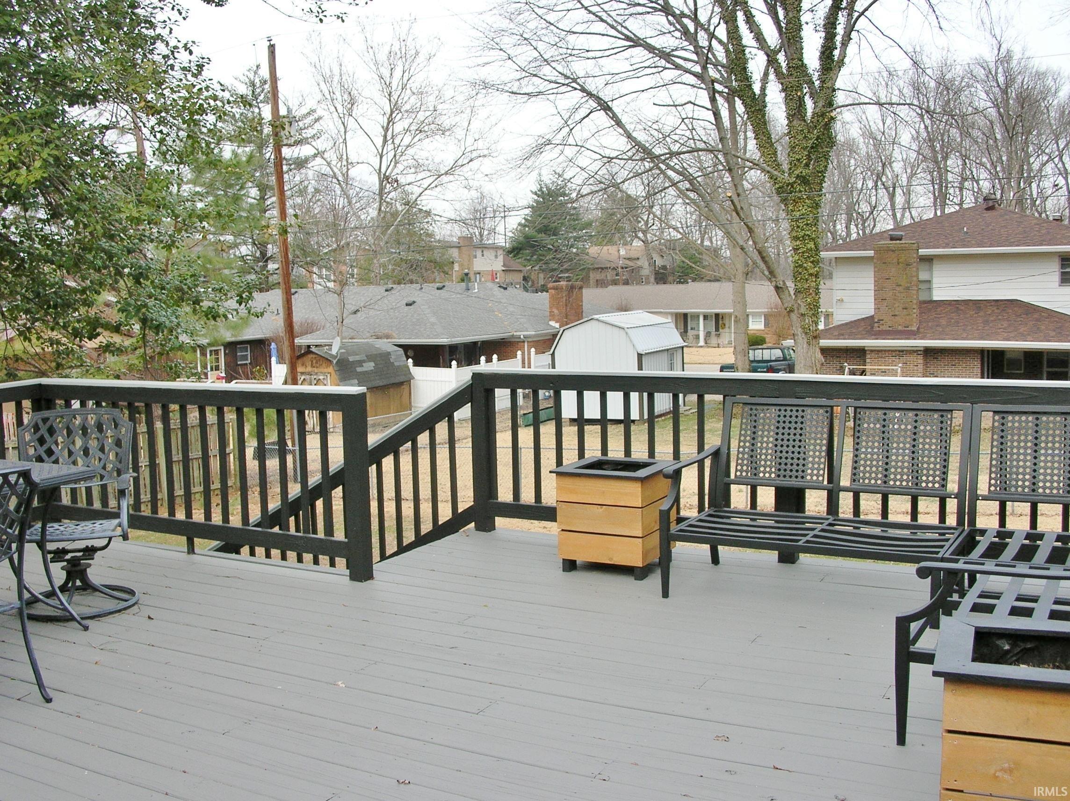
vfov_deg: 39.6
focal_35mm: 36
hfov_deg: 51.4
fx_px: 1112
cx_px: 535
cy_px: 400
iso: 50
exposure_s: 1/260
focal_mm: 6
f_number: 3.7
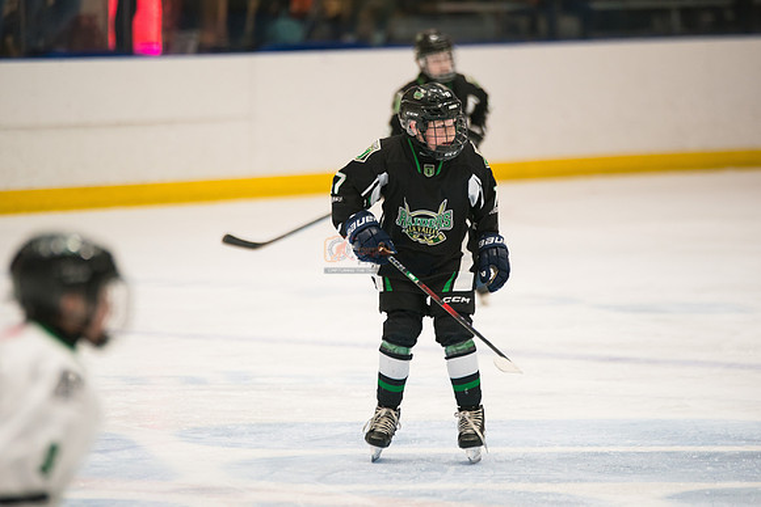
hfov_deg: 7.5
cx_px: 380
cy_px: 254
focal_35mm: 274
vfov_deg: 5.0
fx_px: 5793
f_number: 3.2
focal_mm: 274
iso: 3200
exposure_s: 1/1000
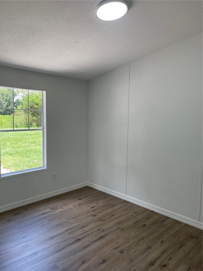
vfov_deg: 69.4
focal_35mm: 25
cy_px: 136
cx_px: 102
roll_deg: +0.9
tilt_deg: -4.5
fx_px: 195
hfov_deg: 54.9
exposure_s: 1/203
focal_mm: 5.1
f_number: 1.6
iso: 32
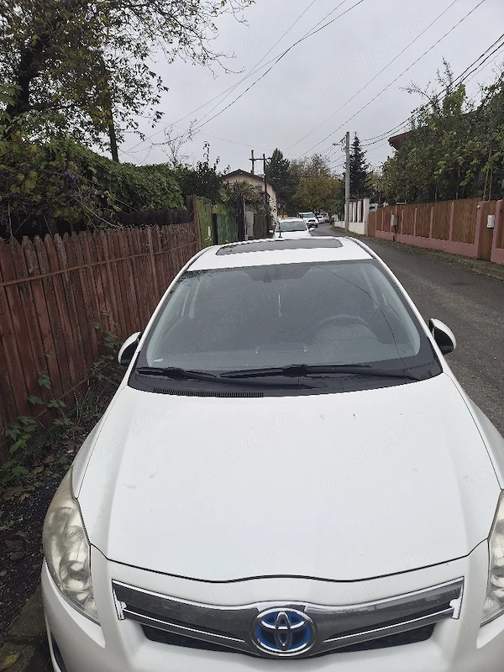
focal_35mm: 23
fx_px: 446
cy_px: 336
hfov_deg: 58.9
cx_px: 252
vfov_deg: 73.9
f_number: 1.8
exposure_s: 1/256
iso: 25
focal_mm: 5.4
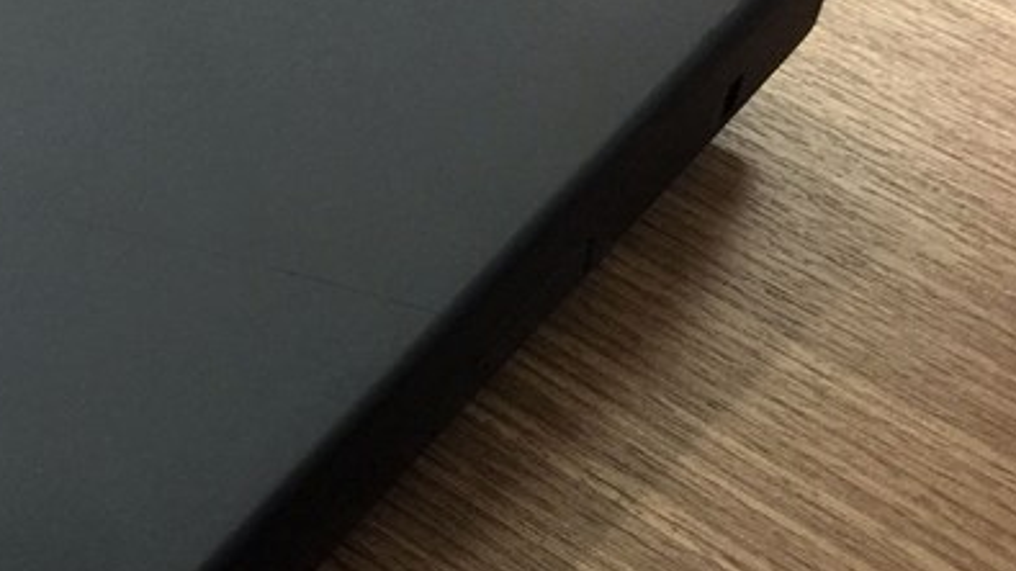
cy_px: 468
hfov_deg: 30.5
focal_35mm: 64
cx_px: 3
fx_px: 1724
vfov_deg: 18.6
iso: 125
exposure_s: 1/17
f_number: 2.2
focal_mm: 4.15
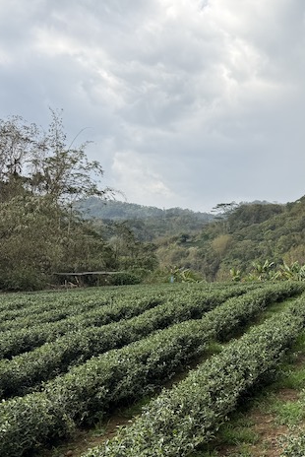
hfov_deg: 27.4
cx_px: 370
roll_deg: +2.9
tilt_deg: +0.8
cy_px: 263
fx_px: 546
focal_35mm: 43
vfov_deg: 45.3
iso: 80
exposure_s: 1/3021
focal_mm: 6.76
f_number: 1.78
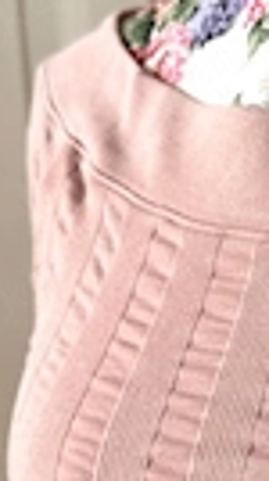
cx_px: 369
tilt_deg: -9.6
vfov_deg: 27.0
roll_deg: +1.8
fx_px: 993
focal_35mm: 78
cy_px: 334
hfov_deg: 14.6
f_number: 1.78
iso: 200
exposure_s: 1/72
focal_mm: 6.76
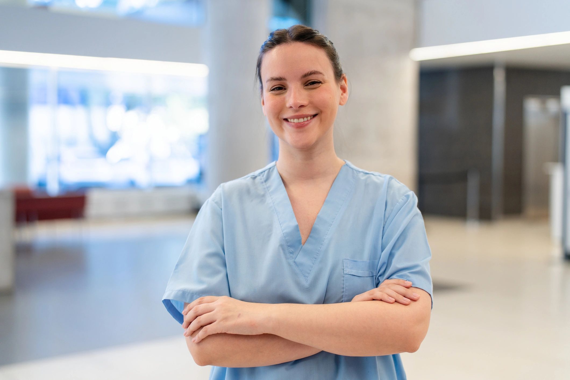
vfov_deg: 27.0
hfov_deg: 39.6
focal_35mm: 50
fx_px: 792
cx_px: 285
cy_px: 190
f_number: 1.8
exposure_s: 1/160
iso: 200
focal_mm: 50
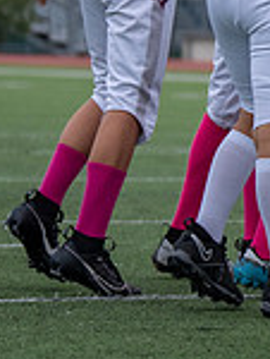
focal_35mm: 426
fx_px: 4418
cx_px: 715
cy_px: -53
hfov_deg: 3.4
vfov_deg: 4.6
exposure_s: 1/1250
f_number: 2.8
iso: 640
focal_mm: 87
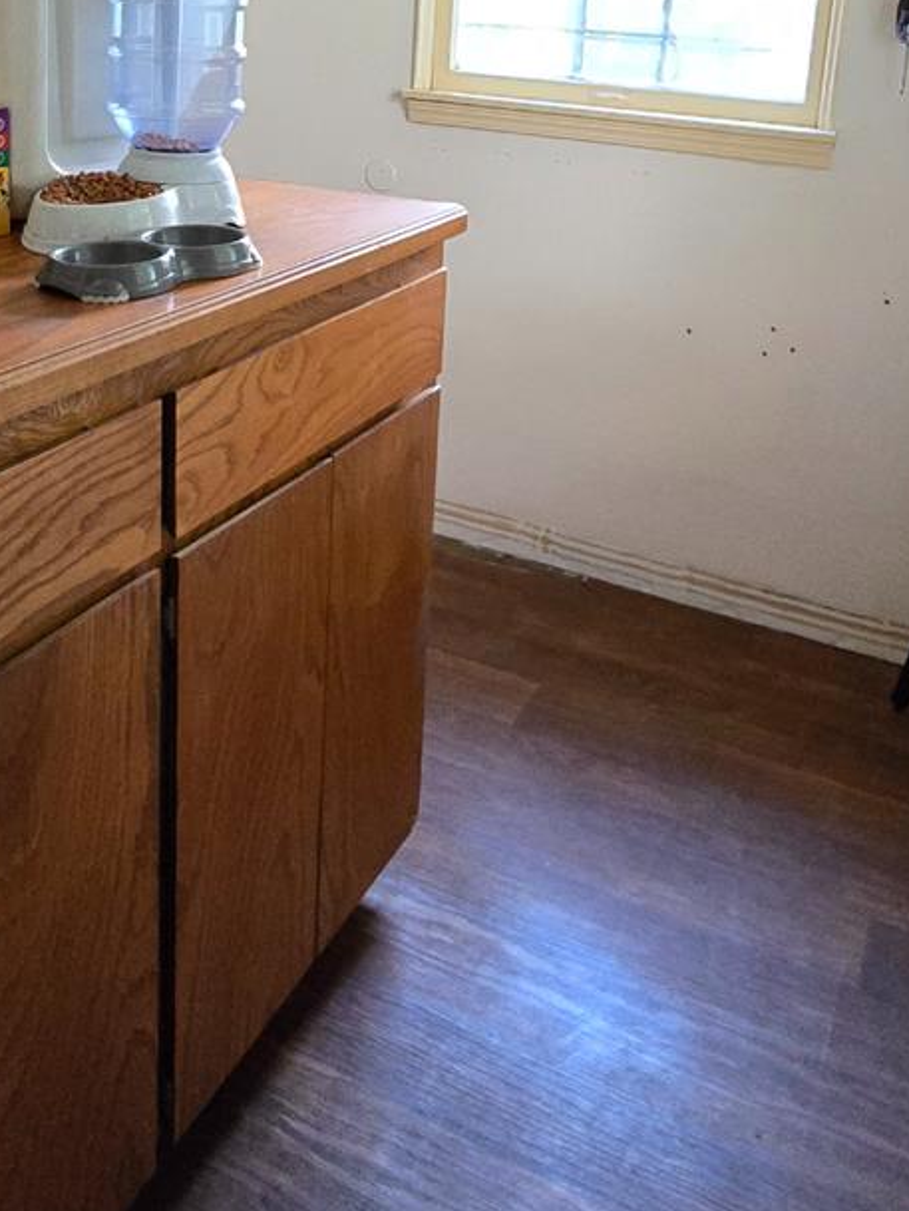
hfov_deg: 43.9
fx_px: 1120
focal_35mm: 32
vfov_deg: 53.0
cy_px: 241
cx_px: 363
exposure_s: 1/60
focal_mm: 2.2
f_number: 2.2
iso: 1600
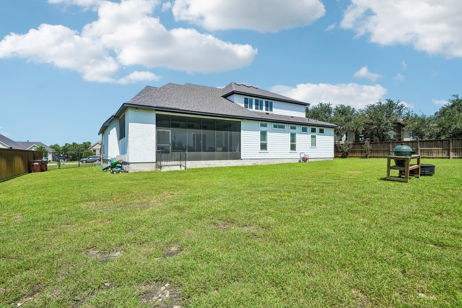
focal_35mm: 17
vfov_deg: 70.4
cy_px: 154
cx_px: 231
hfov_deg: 93.3
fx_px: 218
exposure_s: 1/1600
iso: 500
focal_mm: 17
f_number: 8
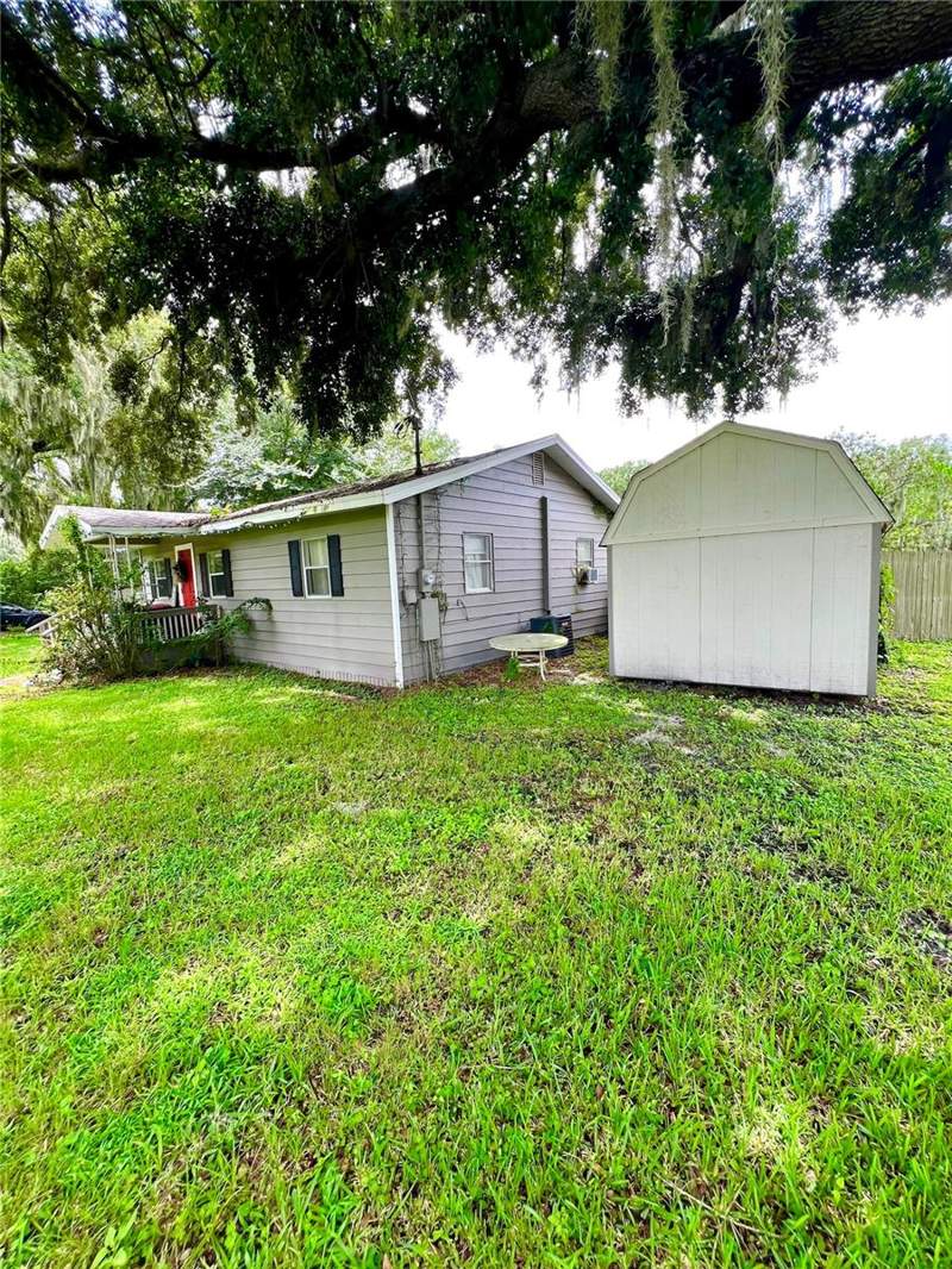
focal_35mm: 13
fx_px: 477
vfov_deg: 106.2
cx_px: 476
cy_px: 634
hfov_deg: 89.9
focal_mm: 1.57
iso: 32
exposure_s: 1/235
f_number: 1.8
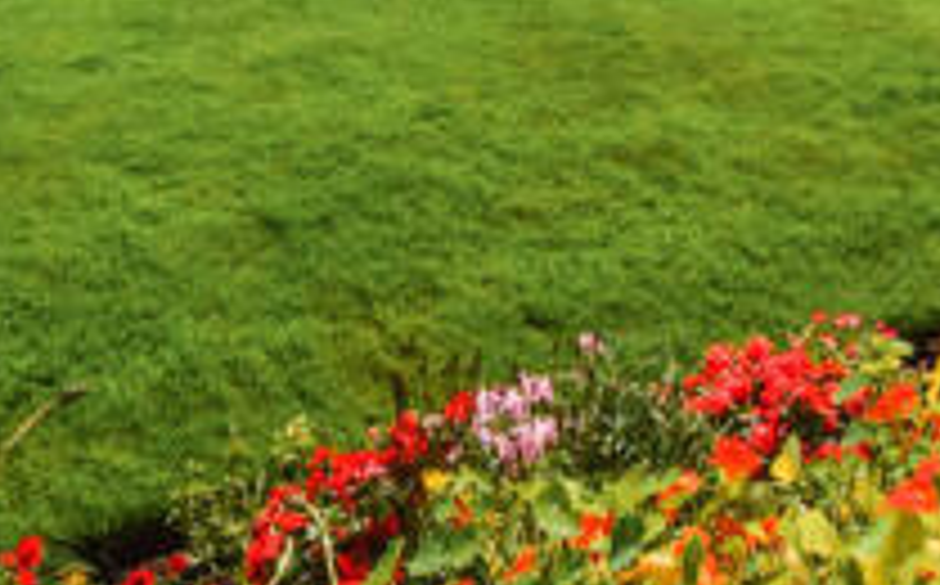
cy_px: -209
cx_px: 551
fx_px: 1228
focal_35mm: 48
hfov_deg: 41.7
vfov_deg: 23.2
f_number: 14
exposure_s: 1/200
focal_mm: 10
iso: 100
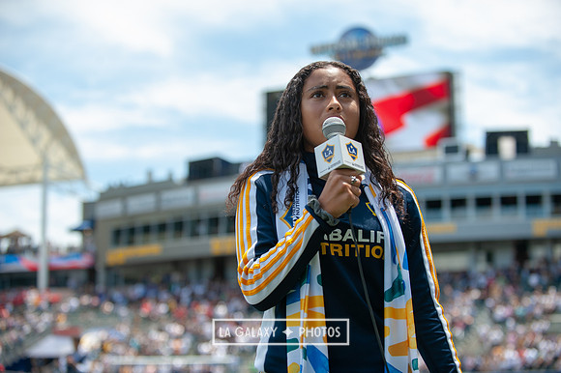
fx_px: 1090
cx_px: 280
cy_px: 186
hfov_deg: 28.9
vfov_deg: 19.4
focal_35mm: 70
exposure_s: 1/1250
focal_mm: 70
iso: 200
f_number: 3.5
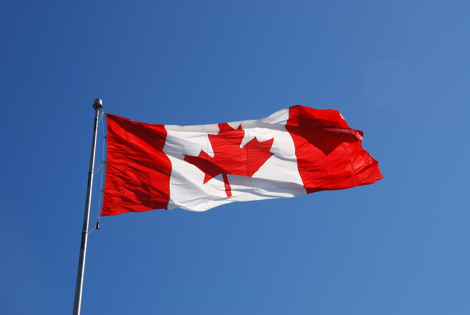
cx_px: 235
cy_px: 158
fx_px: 980
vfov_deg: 18.2
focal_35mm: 75
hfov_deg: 27.0
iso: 100
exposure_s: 1/250
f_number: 9
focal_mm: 50
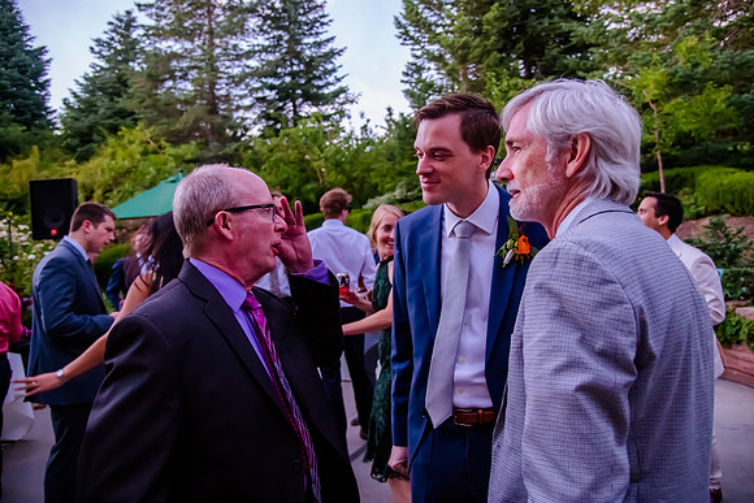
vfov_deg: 50.2
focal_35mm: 26
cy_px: 234
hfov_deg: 70.1
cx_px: 403
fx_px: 537
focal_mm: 24
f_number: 4
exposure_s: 1/320
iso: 5000
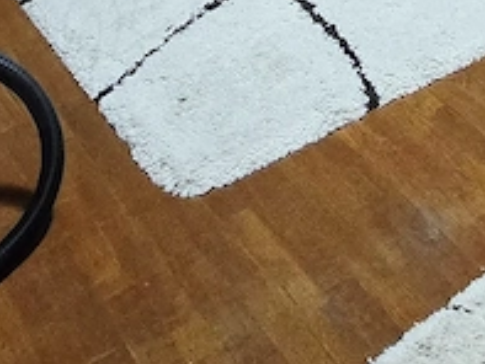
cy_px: -514
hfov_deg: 29.0
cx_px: 357
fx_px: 925
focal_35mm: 66
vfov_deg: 14.4
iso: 1000
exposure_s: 1/50.3
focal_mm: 2.2
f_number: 2.2
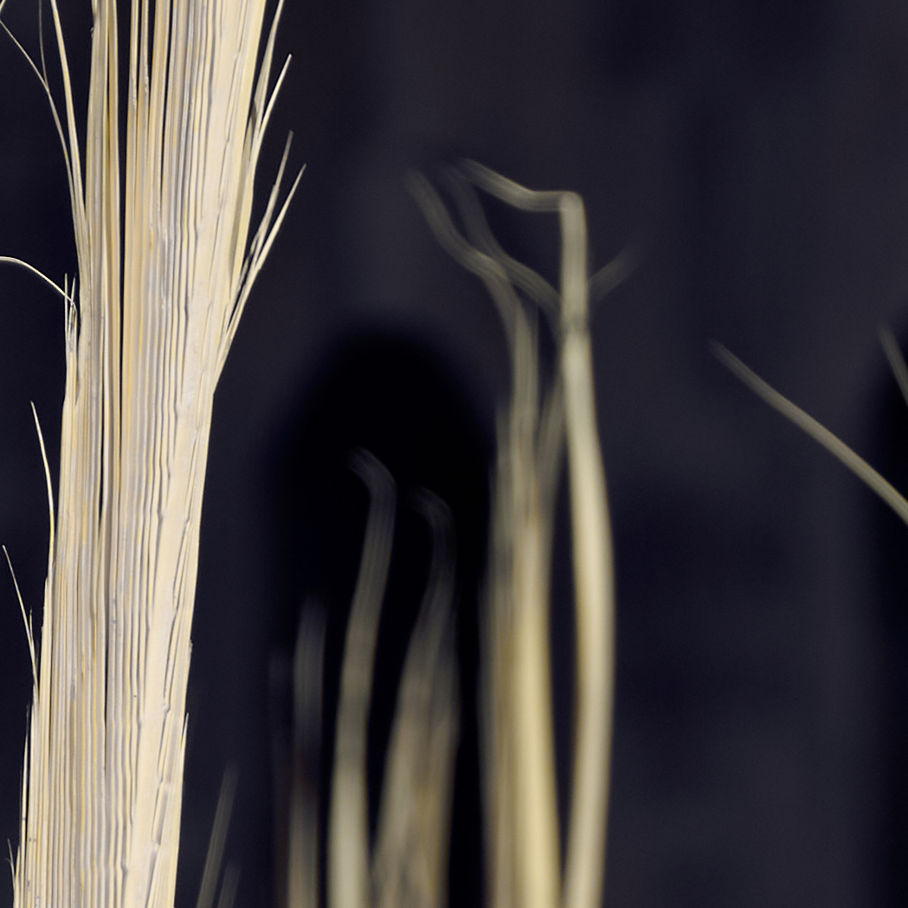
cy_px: 1772
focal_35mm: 1136
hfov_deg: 1.5
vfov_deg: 1.5
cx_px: 596
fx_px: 33713
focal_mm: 232
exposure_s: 1/1250
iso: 200
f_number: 6.3
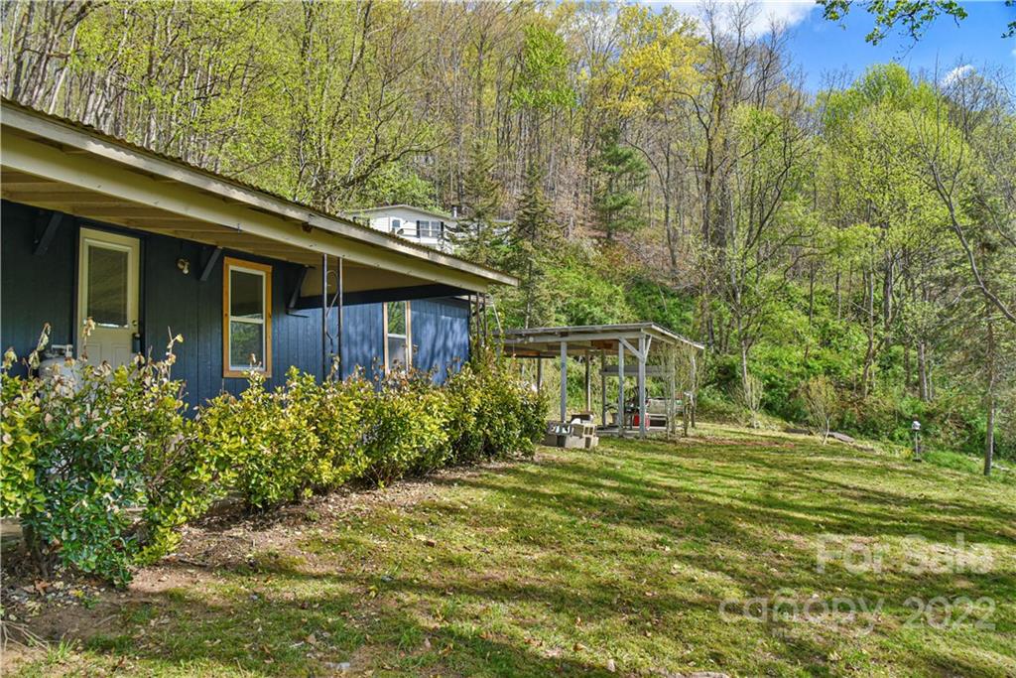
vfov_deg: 53.1
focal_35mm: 24
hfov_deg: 73.7
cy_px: 339
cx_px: 508
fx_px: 677
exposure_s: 1/320
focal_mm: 24
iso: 1600
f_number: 9
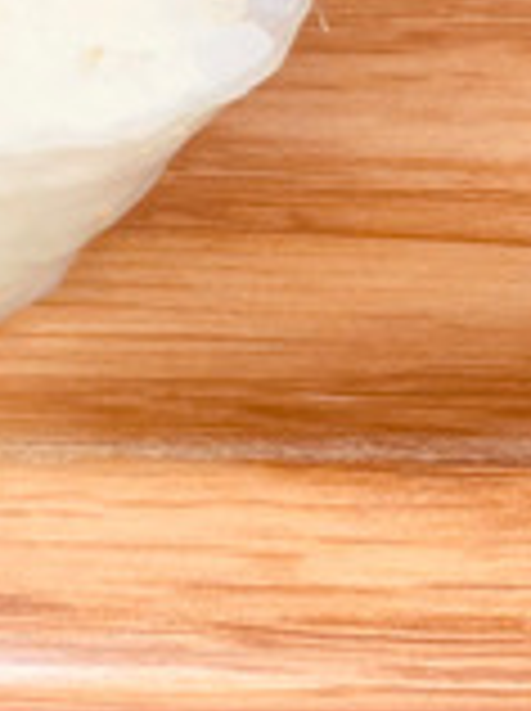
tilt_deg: -57.8
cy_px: -436
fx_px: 2707
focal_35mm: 132
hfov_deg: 10.4
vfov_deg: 13.8
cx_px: -490
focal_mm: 4.2
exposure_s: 1/107
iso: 125
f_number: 1.6
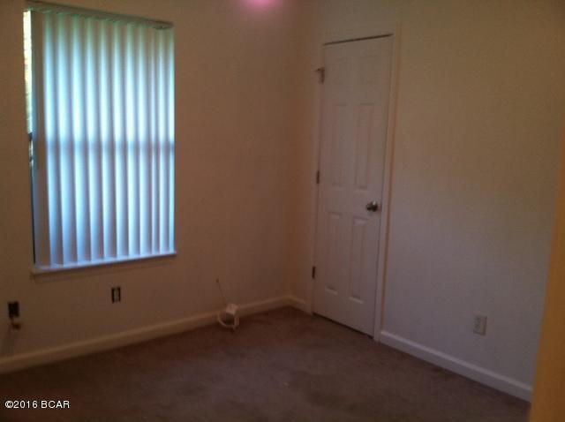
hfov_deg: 52.7
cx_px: 282
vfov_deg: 40.6
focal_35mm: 35
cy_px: 211
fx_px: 570
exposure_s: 1/15
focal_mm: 3.85
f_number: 2.8
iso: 125
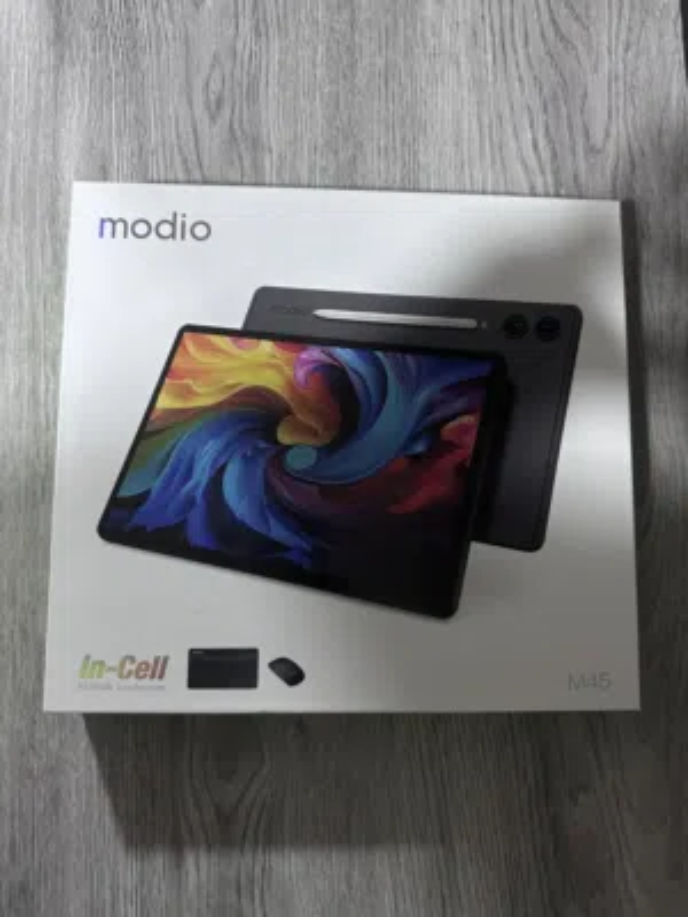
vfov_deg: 71.6
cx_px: 344
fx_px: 636
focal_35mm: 24
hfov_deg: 56.8
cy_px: 458
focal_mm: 6.86
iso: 640
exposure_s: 1/33
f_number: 1.78
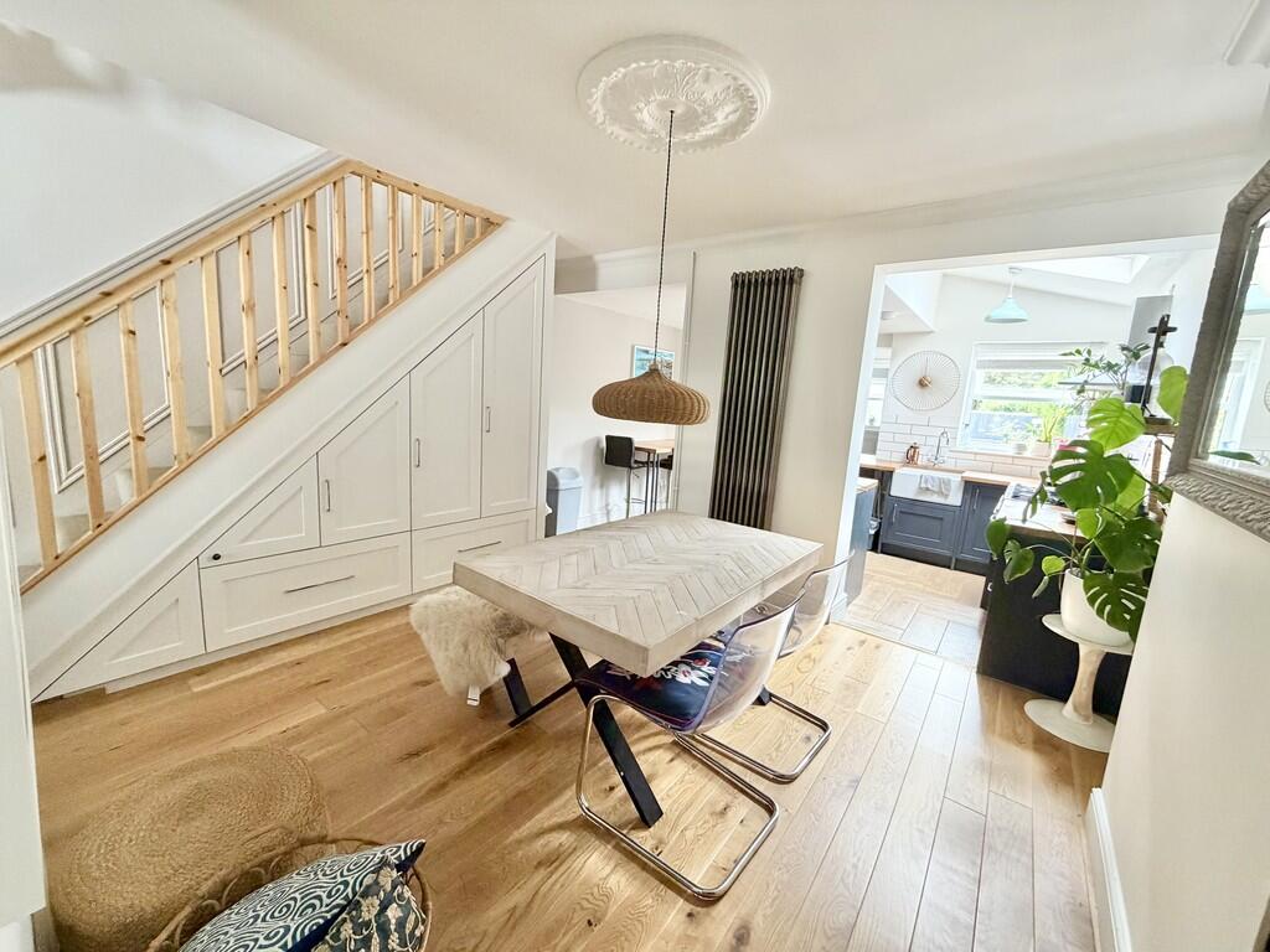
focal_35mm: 14
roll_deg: -3.4
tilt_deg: -9.3
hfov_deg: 102.1
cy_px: 476
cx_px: 635
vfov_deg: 85.7
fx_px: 514
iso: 320
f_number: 2.2
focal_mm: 2.22
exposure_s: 1/64
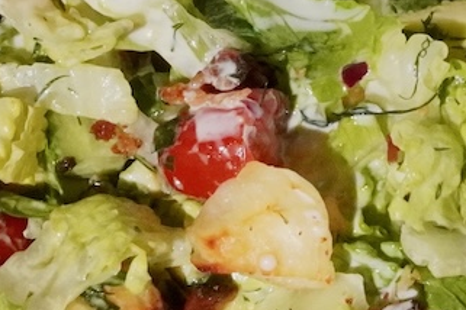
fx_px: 2936
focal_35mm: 227
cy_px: 562
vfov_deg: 5.9
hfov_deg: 9.0
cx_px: -54
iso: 2500
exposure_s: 1/4000
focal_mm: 27
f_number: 16
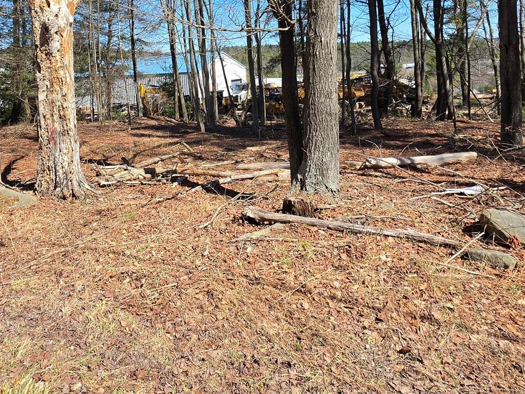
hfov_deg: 64.4
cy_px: 73
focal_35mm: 27
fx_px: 410
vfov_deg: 48.2
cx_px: 197
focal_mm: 2.2
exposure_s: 1/1044
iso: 32
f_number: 1.9
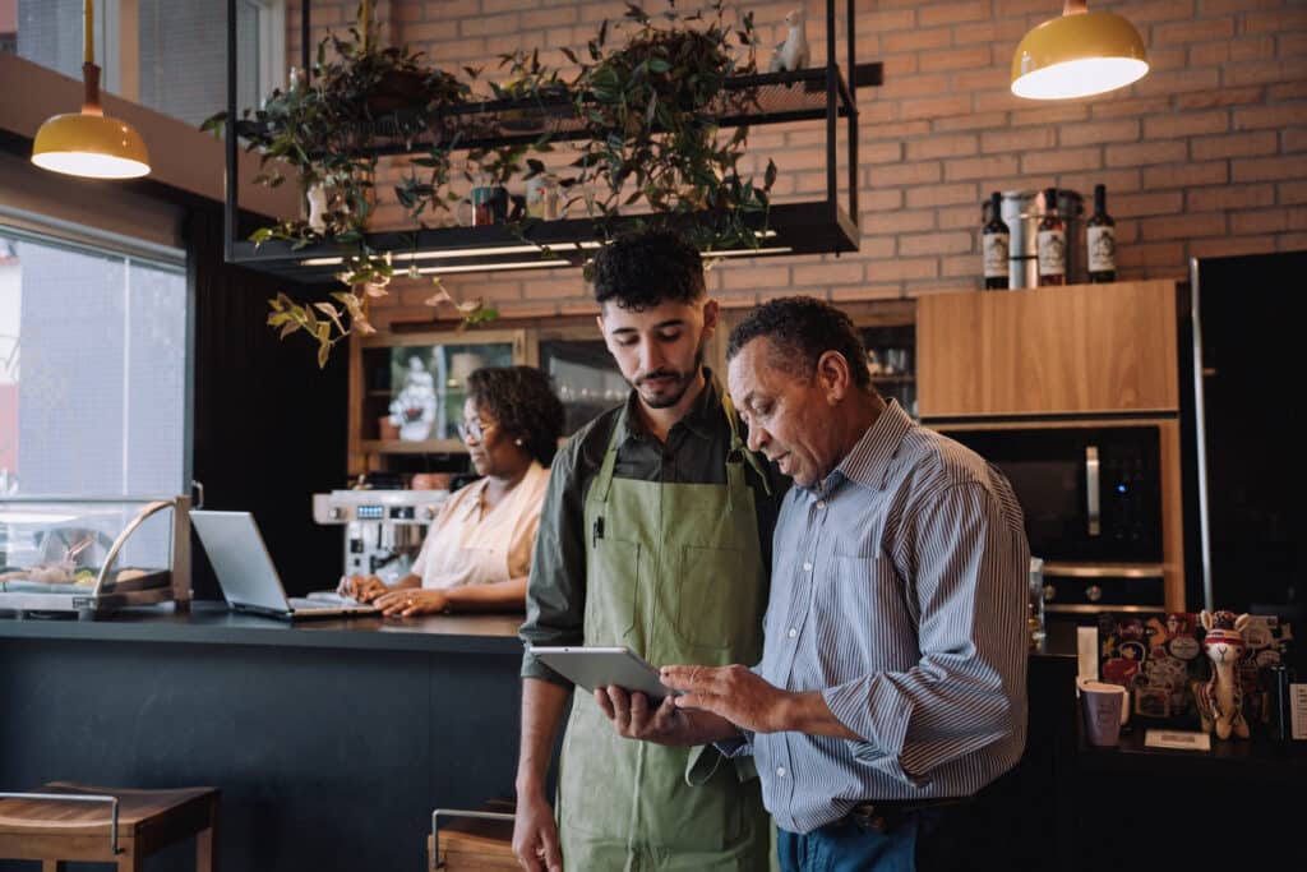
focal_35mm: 36
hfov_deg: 53.1
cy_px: 436
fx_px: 1307
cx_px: 654
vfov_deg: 36.9
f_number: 2.8
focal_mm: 36
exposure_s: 1/250
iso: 1000
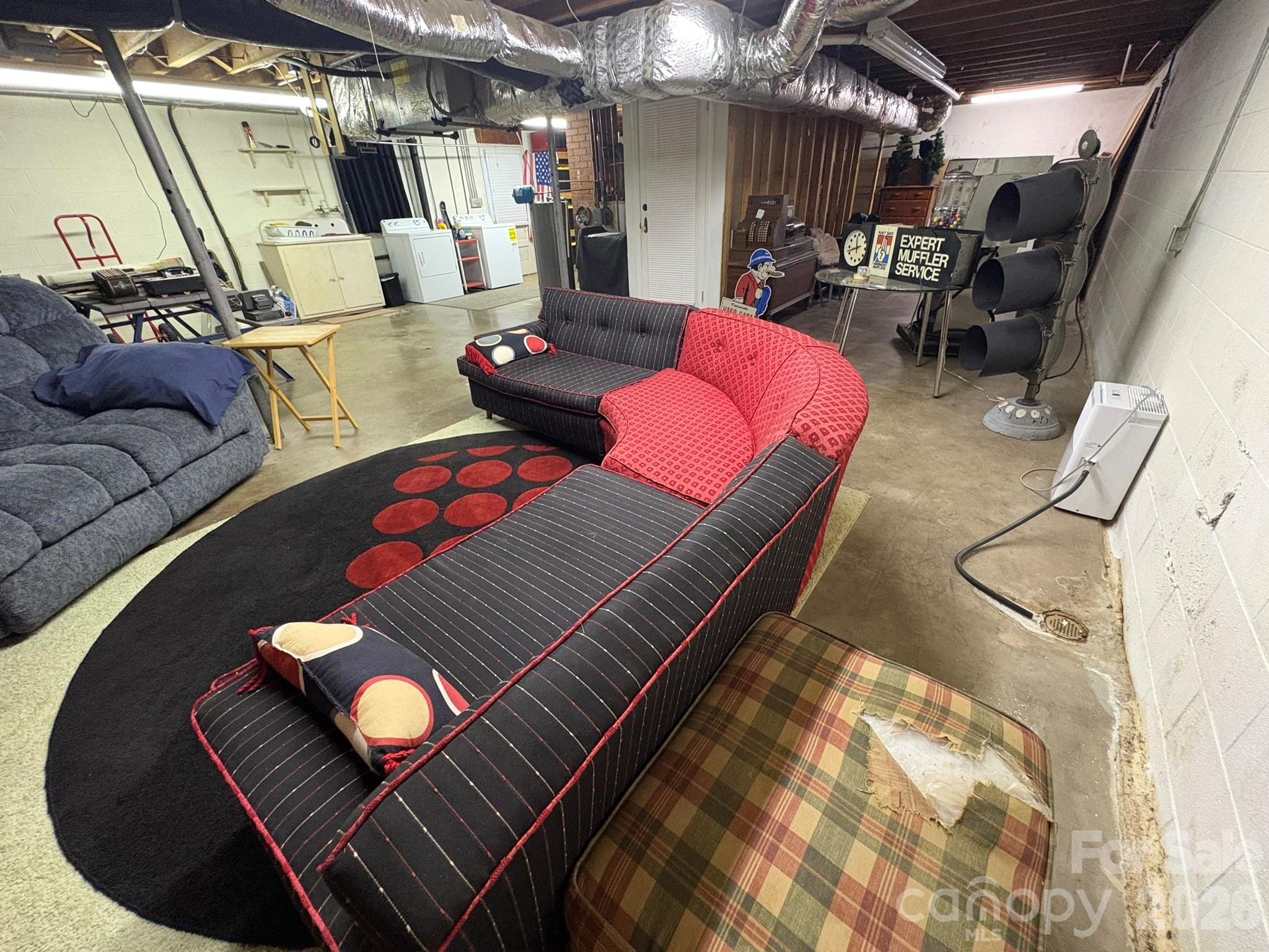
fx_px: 513
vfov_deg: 85.7
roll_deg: +2.7
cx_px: 634
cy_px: 476
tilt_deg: -29.2
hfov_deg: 102.1
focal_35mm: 14
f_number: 2.2
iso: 640
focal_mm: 2.22
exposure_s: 1/60
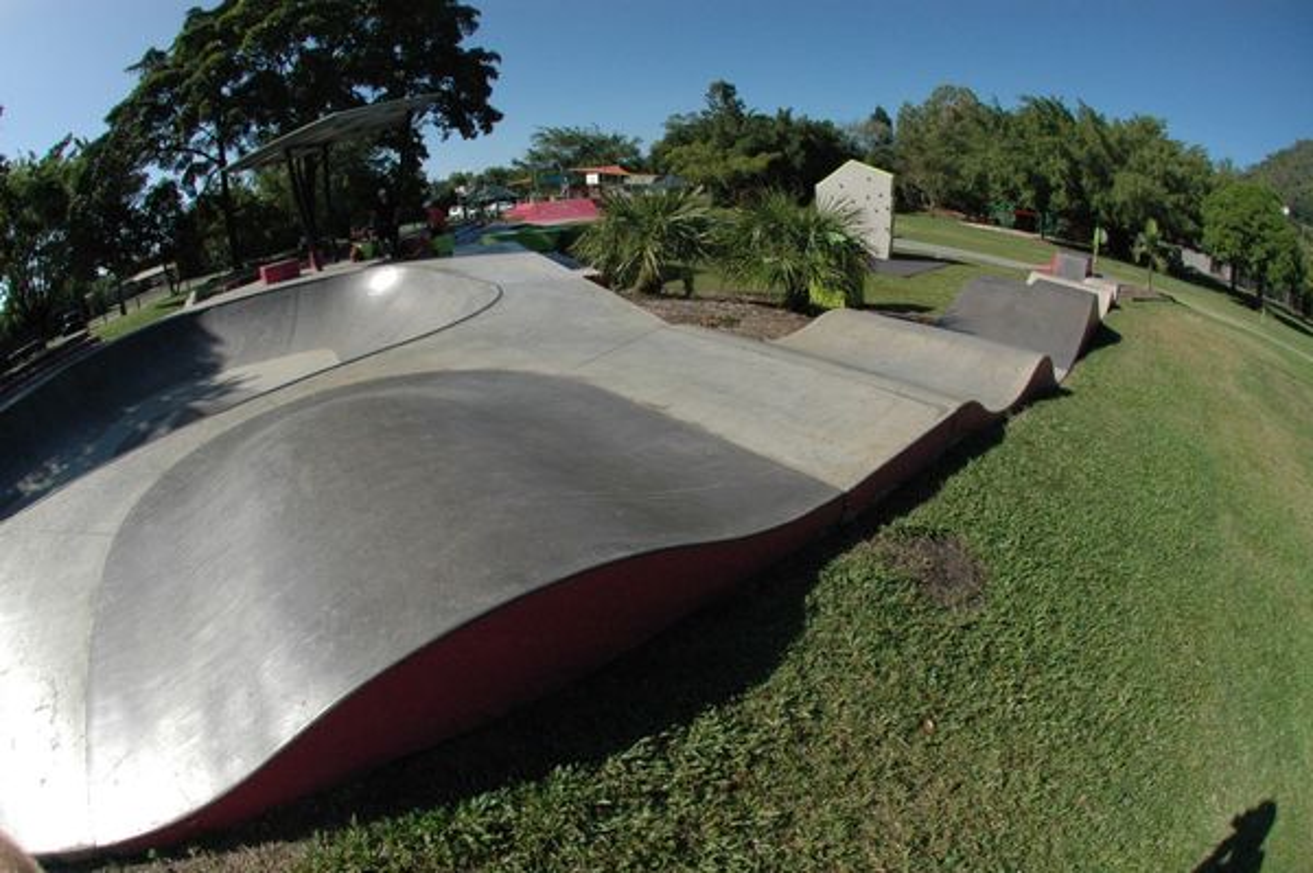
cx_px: 656
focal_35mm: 16
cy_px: 436
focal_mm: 10.5
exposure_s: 1/800
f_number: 14
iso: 800
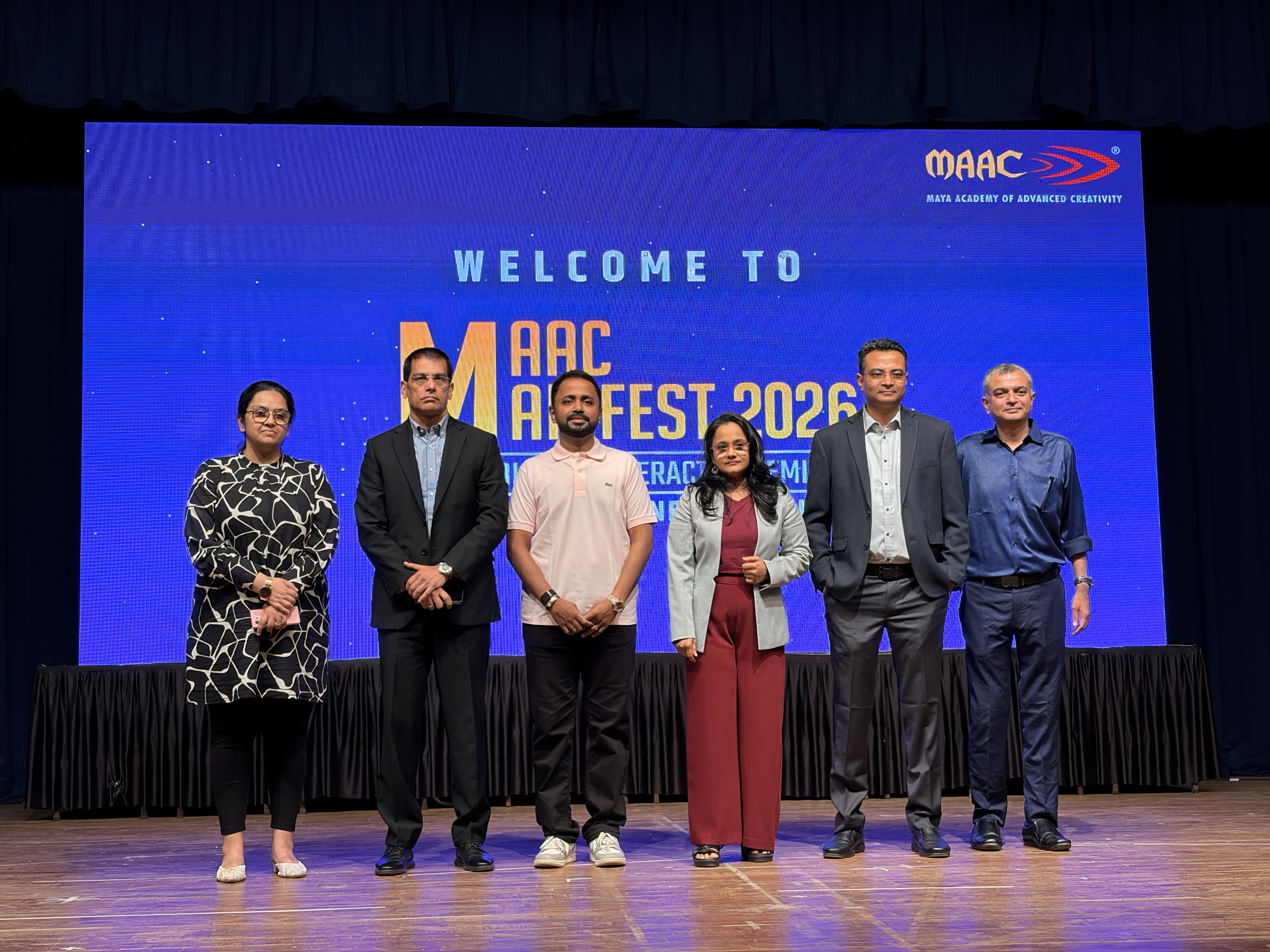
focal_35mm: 52
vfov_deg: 28.0
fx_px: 1908
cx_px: 635
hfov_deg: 36.8
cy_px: 476
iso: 50
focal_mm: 5.96
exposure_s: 1/73
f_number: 1.6
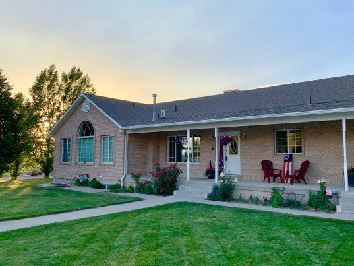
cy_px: 129
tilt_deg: +5.2
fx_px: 317
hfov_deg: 58.1
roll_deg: -0.6
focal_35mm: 31
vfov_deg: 45.5
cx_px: 204
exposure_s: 1/871
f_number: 1.8
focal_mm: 4.25
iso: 25
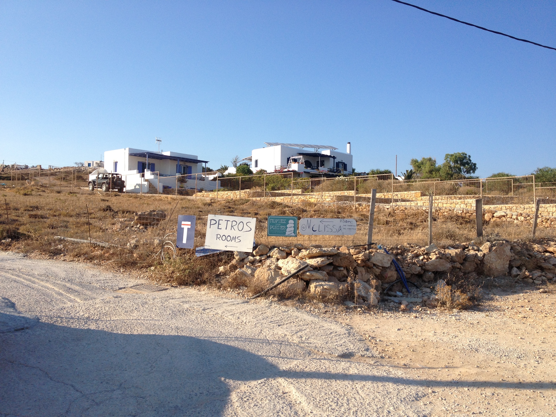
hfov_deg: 52.6
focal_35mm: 35
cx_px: 278
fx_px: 562
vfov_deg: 40.7
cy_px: 208
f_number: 2.4
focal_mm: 4.28
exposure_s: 1/1381
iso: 50
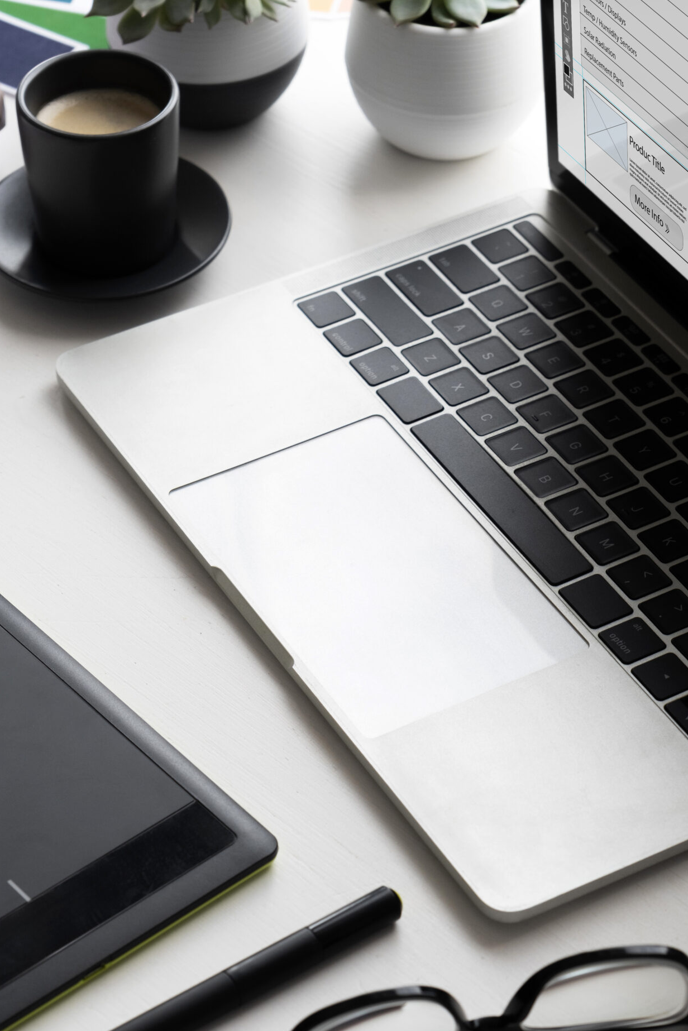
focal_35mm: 97
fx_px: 2779
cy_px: 618
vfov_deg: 21.0
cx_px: 389
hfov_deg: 14.1
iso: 400
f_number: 5
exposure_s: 1/100
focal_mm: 46.6
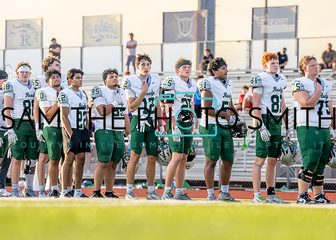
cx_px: 175
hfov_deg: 14.2
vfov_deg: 10.2
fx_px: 1348
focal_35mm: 141
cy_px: 126
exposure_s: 1/2000
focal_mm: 117
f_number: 2.8
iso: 320
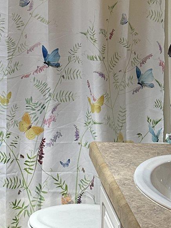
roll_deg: -1.9
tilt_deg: -2.0
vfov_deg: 19.3
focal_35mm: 96
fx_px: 632
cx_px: -1
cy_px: -41
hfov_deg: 15.1
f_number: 1.78
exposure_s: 1/60
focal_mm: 6.86
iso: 160
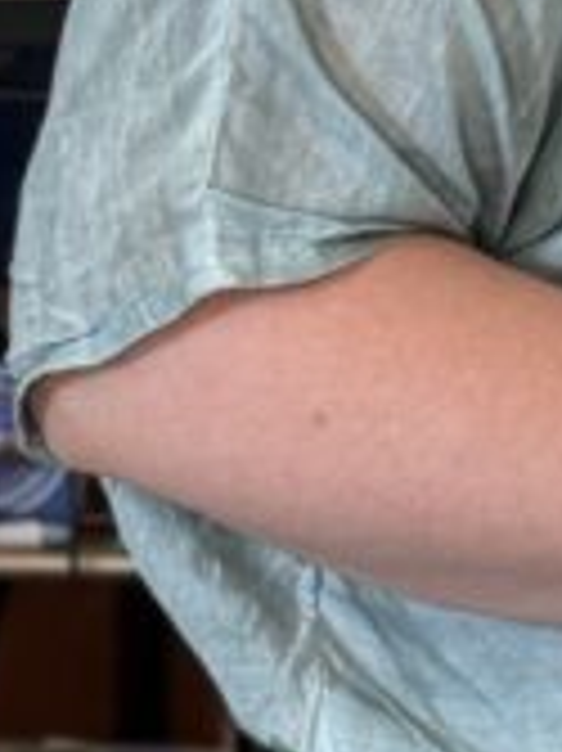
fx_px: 6394
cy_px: -171
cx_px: 1596
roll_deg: -1.7
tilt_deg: -6.9
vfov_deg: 6.7
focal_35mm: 295
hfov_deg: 4.8
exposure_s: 1/50
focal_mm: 6.76
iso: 125
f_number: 1.78
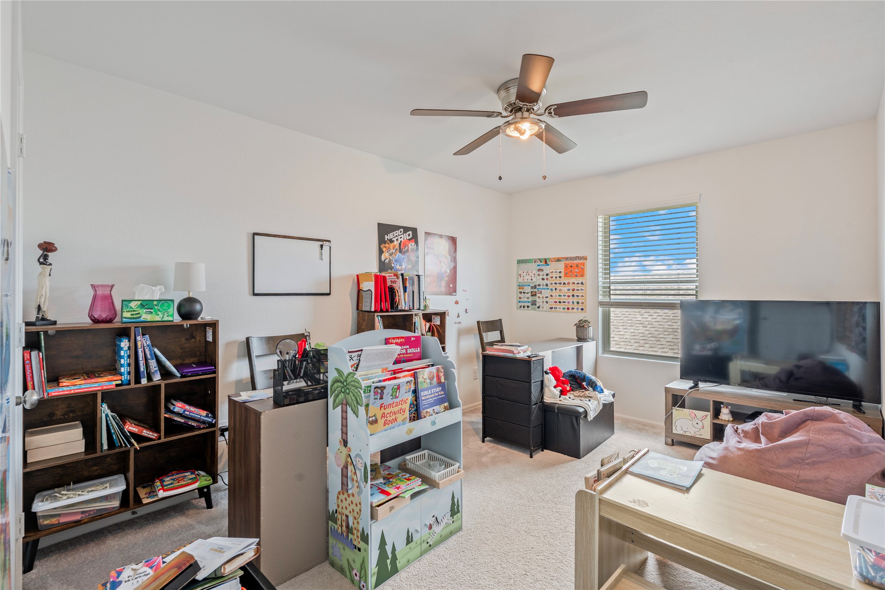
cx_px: 442
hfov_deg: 95.0
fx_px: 406
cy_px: 295
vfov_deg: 72.1
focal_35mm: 16
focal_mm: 16.5
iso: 250
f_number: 9
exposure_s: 1/2
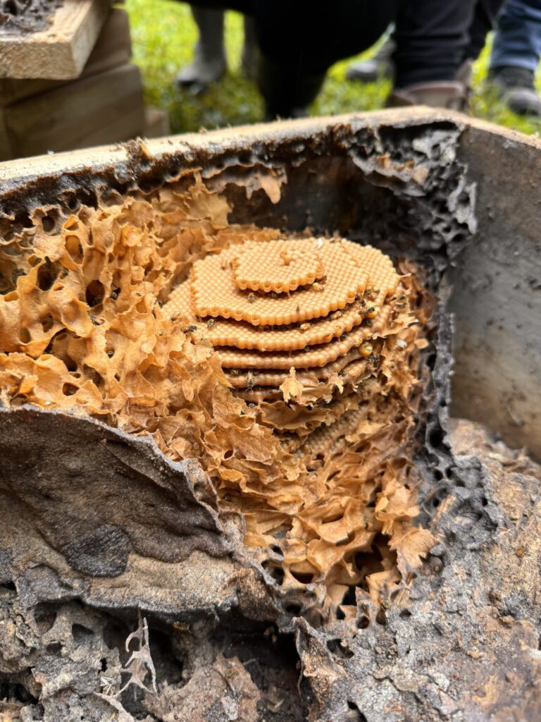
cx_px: 270
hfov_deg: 56.8
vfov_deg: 71.6
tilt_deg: -41.8
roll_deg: -0.3
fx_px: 500
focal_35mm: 24
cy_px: 361
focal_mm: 6.76
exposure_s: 1/121
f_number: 1.78
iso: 64
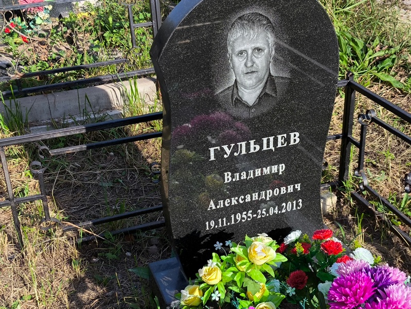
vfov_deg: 29.1
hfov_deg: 38.2
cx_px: 206
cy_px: 154
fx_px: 594
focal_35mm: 50
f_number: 1.7
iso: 50
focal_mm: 4.71
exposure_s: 1/1014
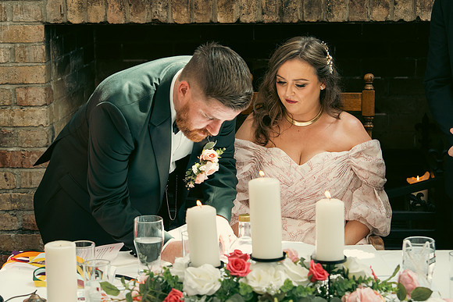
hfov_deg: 21.9
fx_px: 1170
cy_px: 151
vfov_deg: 14.7
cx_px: 226
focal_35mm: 93
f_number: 3.5
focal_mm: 62
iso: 320
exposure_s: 1/200
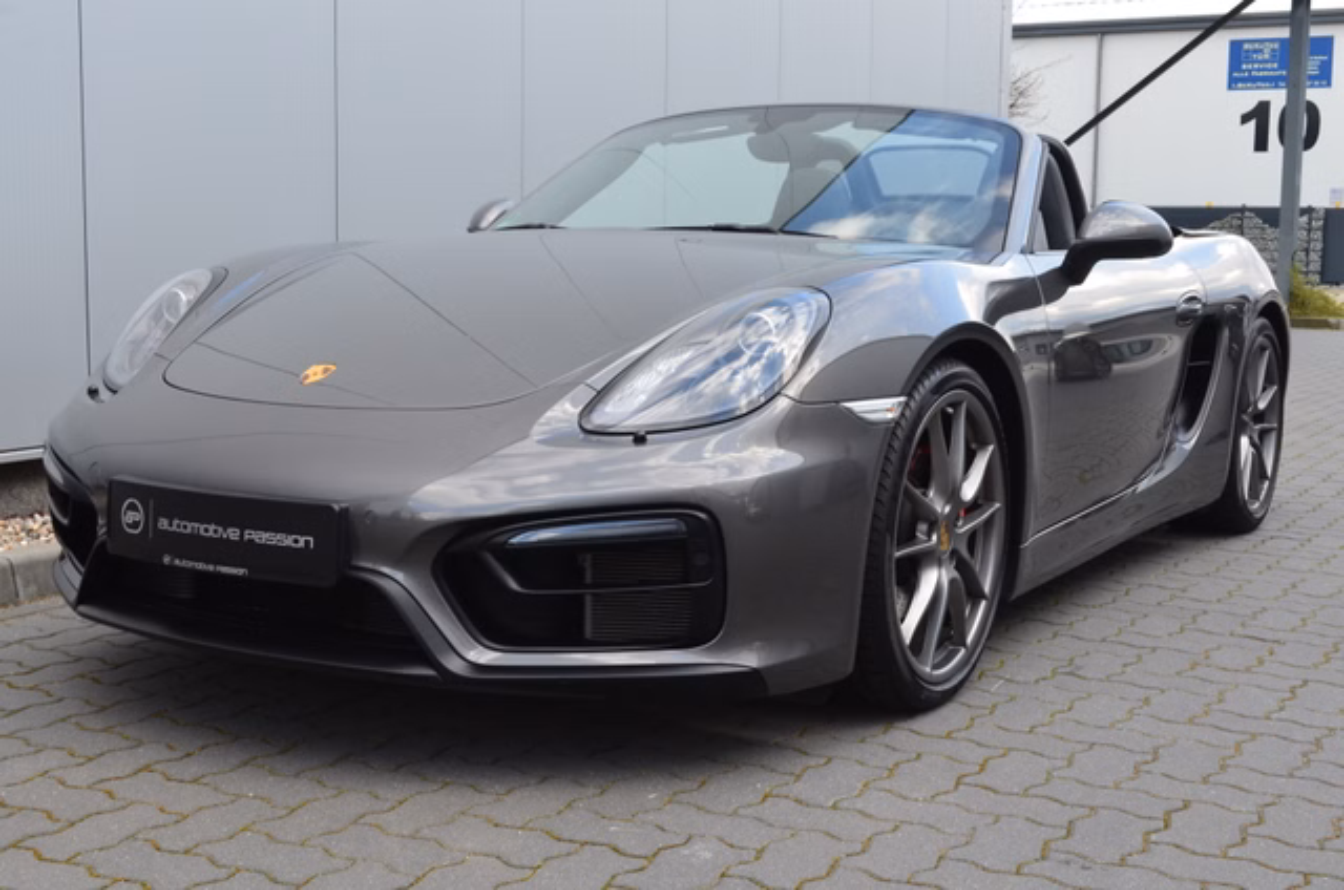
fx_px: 1677
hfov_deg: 43.7
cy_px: 445
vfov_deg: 29.7
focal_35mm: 45
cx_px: 672
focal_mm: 30
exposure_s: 1/60
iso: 400
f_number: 10
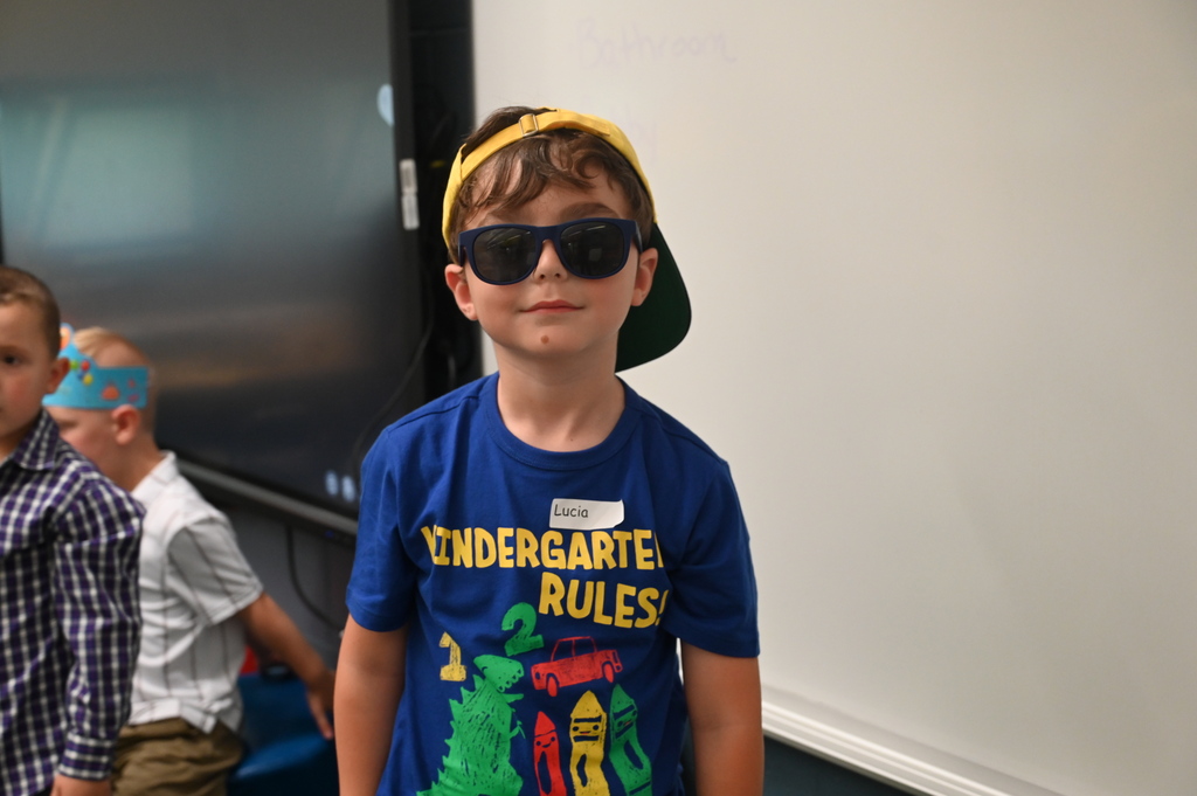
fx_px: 1728
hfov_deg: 38.2
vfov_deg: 25.9
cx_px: 598
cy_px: 398
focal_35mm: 52
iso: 2800
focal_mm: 52
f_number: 4
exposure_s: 1/125
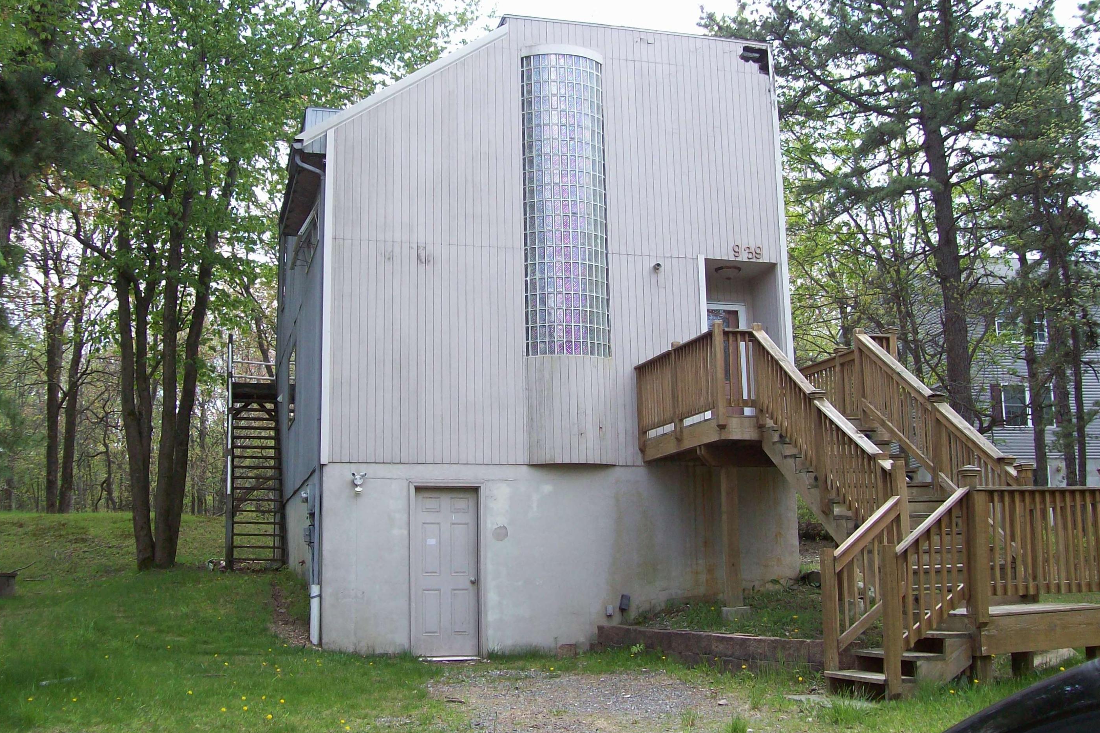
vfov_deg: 33.4
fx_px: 1222
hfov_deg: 48.4
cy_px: 350
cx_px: 526
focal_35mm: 40
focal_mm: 6
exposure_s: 1/215
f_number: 2.7
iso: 80
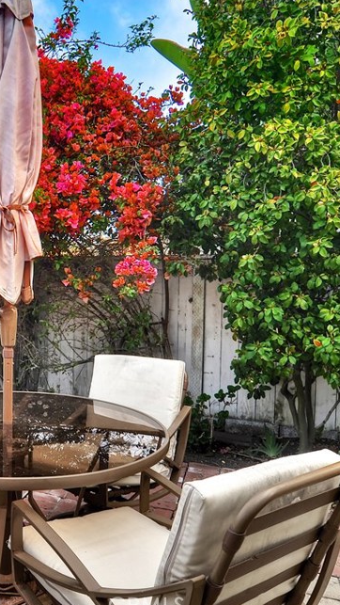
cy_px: 299
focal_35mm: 30
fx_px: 481
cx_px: -11
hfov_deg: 34.8
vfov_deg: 64.3
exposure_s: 1/200
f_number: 7.1
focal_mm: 12
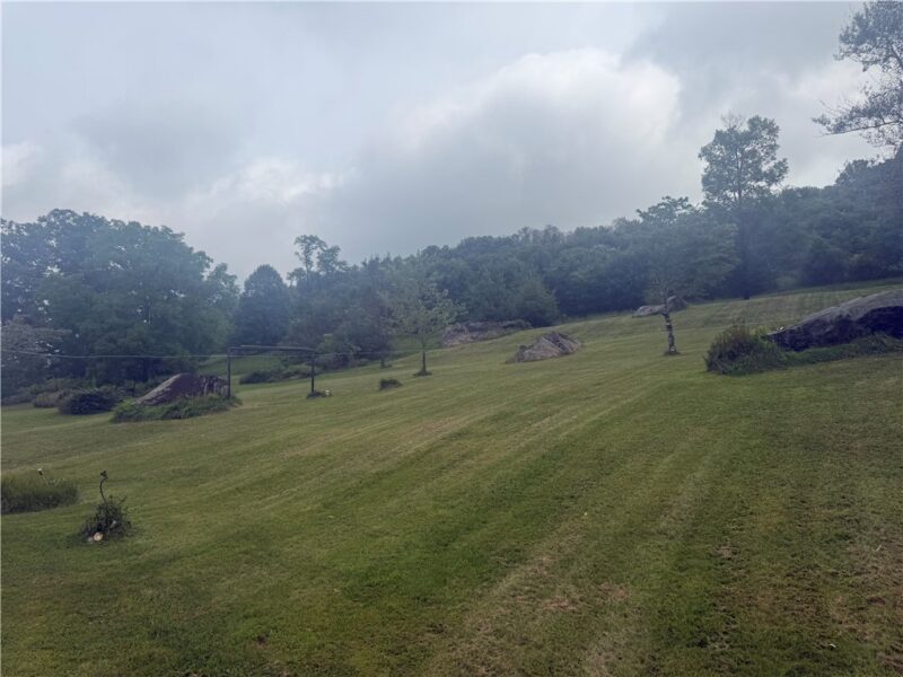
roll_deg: +0.7
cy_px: 338
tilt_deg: +10.1
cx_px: 452
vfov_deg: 56.8
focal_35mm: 24
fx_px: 626
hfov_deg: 71.6
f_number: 1.78
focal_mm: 6.76
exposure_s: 1/6711
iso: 80
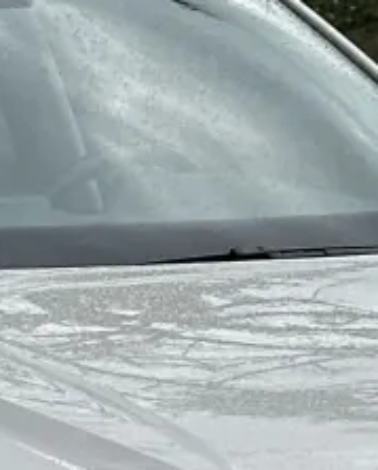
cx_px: 2
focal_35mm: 358
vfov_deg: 5.4
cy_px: 402
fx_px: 4996
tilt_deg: -5.3
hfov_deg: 4.3
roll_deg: -0.2
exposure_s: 1/2252
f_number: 1.78
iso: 64
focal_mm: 6.86
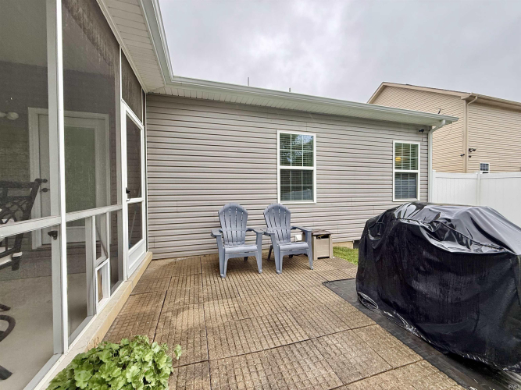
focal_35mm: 14
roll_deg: +0.8
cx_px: 260
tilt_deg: -0.4
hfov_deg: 102.1
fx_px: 211
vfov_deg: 85.7
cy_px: 195
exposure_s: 1/99
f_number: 2.2
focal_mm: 2.22
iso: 100
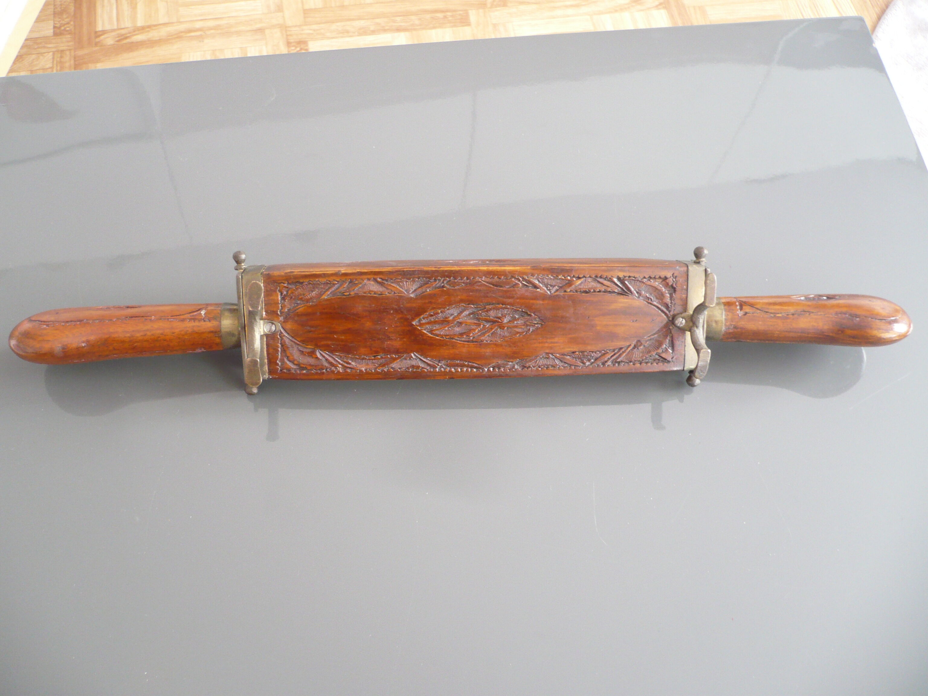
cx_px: 464
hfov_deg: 52.6
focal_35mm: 35
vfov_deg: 40.7
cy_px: 348
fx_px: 938
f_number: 2.8
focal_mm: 5.8
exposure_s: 1/20
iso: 200
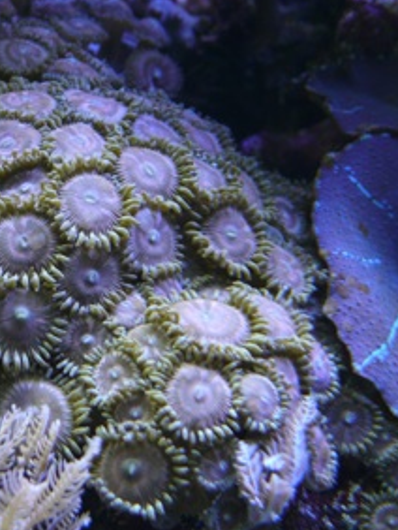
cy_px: 208
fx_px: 2143
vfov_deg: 14.1
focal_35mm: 140
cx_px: 34
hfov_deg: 10.5
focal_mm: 16.6
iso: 100
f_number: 3.2
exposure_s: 1/13
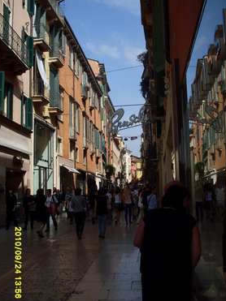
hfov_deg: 35.1
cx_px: 116
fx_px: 357
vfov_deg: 45.8
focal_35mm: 41
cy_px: 156
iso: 80
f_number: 8.4
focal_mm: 6.3
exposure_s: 1/250
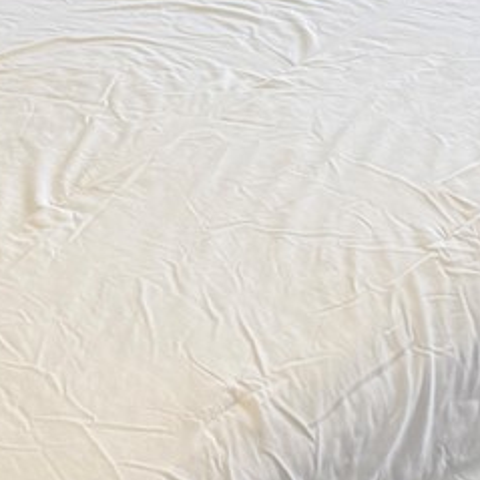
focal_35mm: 142
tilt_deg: -11.8
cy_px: -333
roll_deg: +4.7
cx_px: 195
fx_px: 2228
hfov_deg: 12.3
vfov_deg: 11.5
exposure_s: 1/156
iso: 80
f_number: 1.78
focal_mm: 6.76
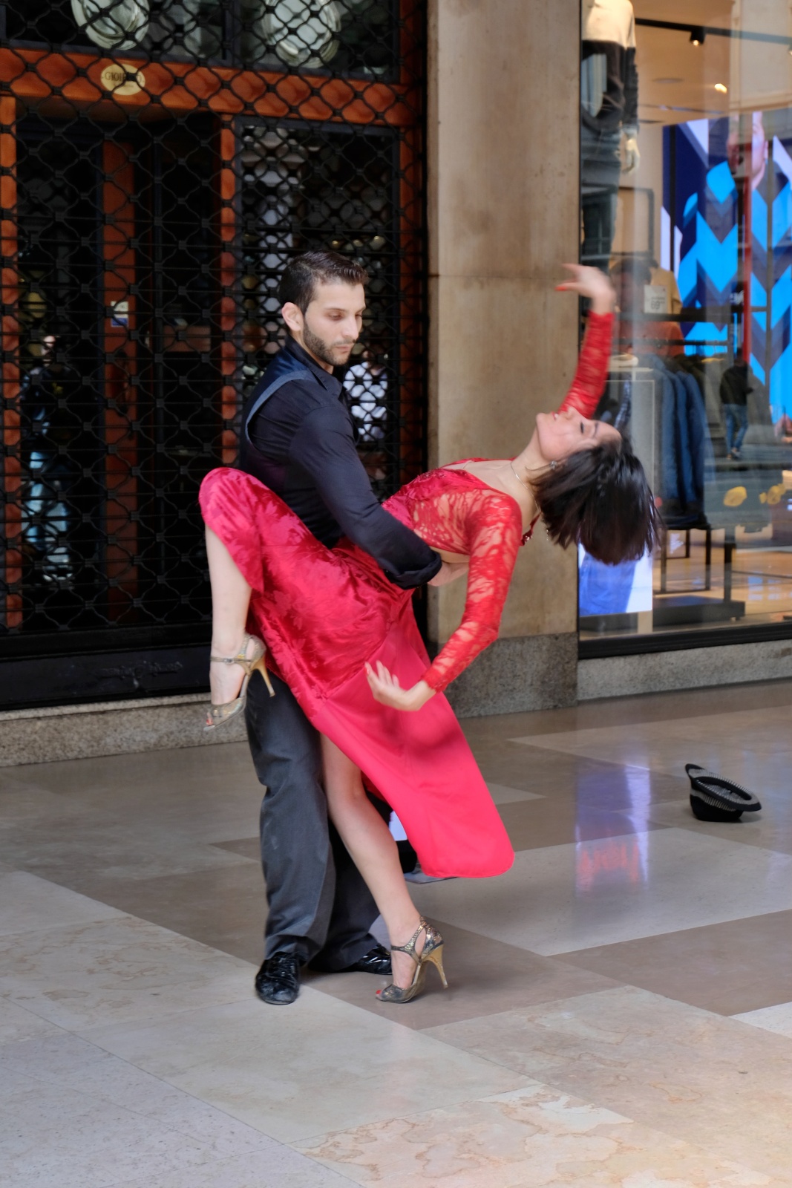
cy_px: 594
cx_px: 396
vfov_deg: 33.4
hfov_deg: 22.6
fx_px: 1979
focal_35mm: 60
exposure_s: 1/70
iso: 400
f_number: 5.3
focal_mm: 40.2
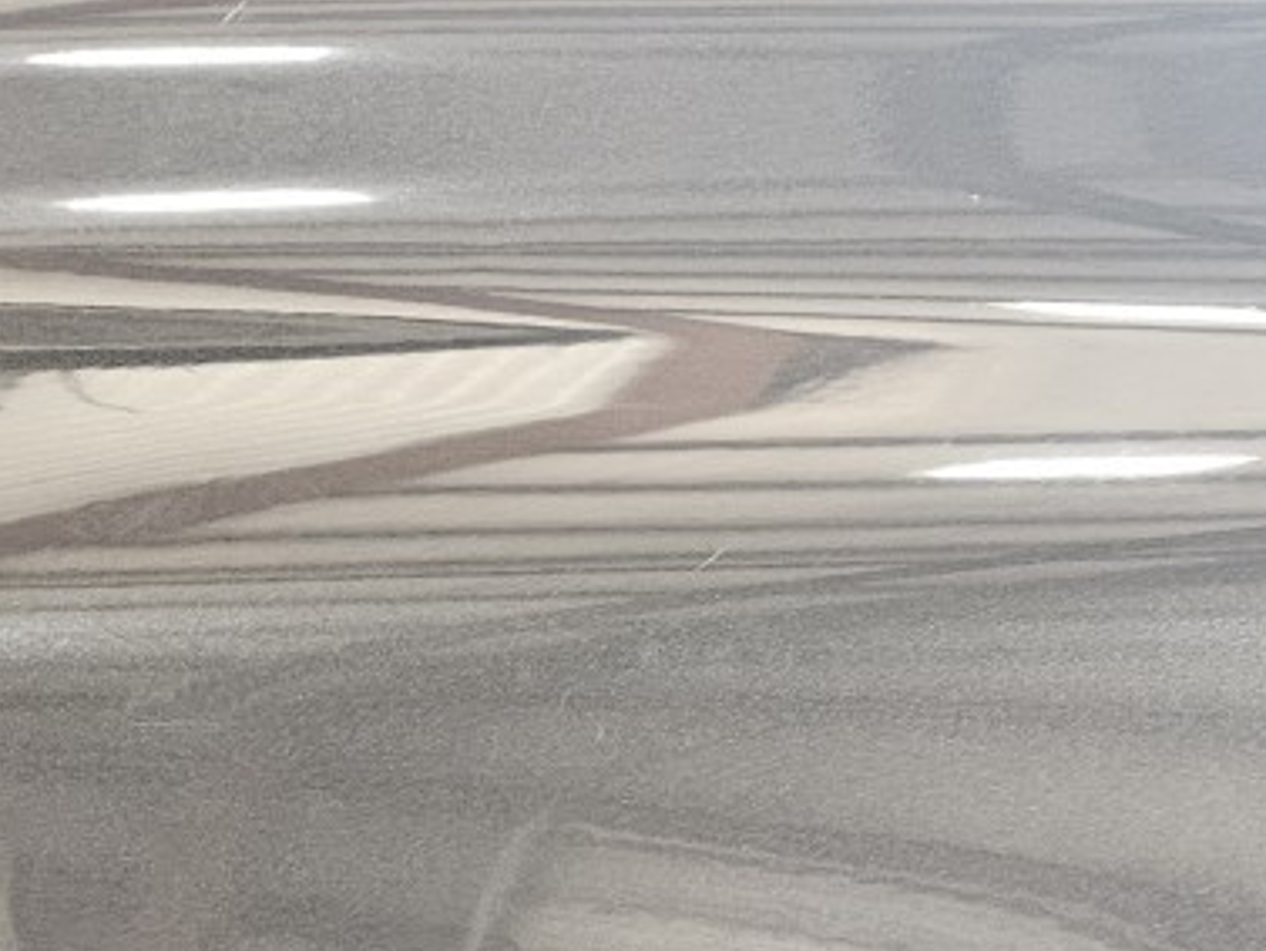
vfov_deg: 17.3
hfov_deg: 22.7
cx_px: 1578
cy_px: 1371
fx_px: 2854
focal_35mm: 78
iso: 500
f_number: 1.8
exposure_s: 1/60
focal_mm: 5.4
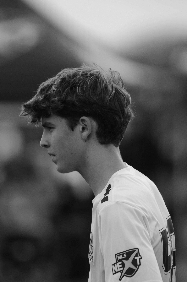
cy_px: 141
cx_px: 94
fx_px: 7044
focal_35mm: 900
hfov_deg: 1.5
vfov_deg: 2.3
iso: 180
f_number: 6.3
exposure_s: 1/500
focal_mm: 600
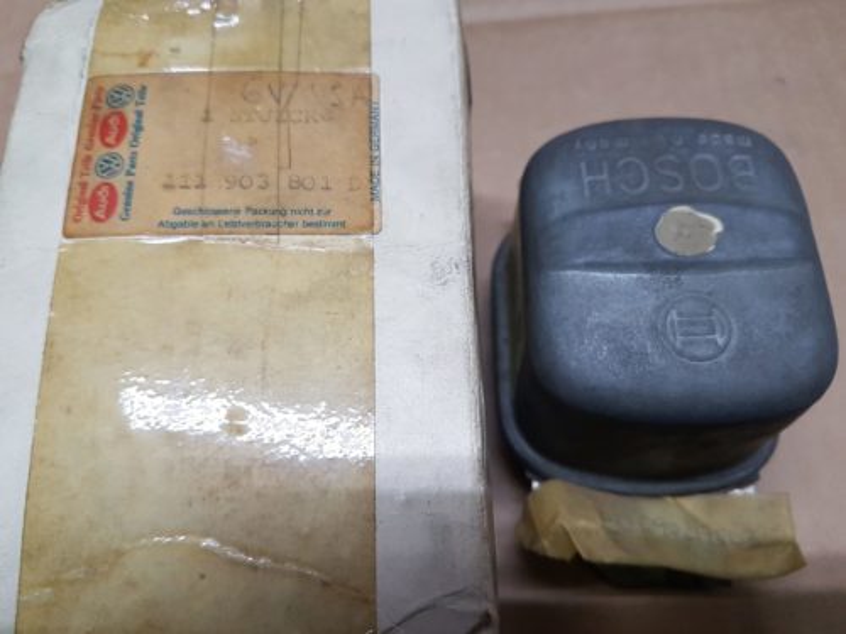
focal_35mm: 26
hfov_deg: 67.3
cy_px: 317
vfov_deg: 53.1
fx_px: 635
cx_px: 423
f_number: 1.7
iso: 160
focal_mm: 4.2
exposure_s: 1/50
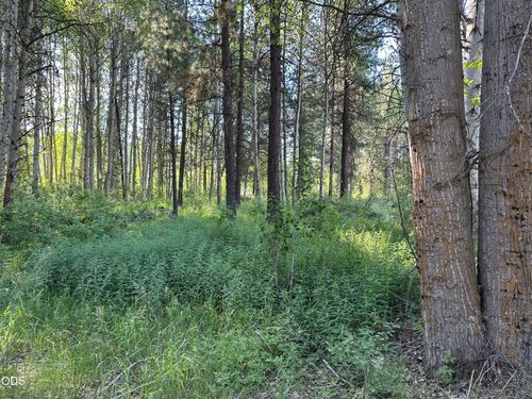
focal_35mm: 24
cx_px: 266
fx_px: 369
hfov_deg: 71.6
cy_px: 200
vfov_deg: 56.8
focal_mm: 6.86
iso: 100
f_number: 1.78
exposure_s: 1/121
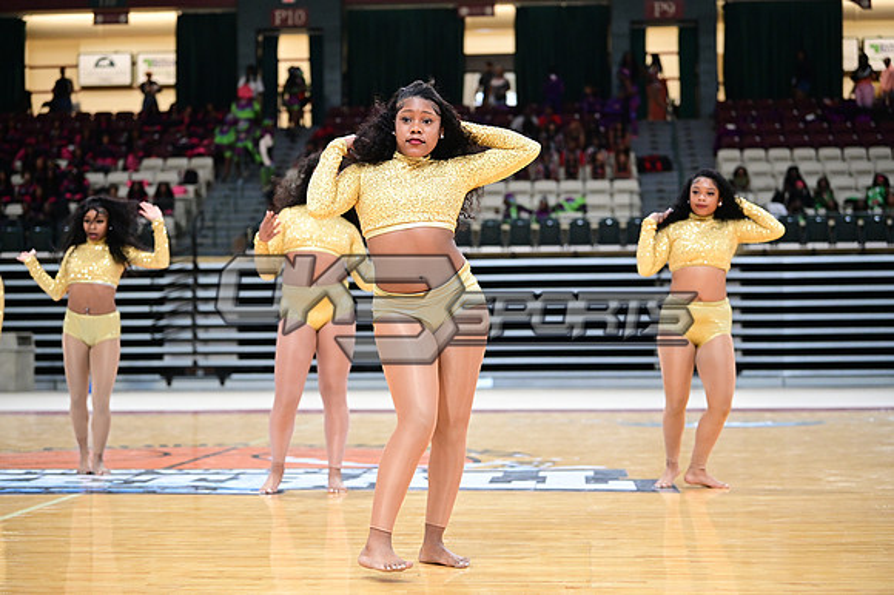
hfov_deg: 28.9
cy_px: 298
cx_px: 447
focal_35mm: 70
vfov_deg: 19.4
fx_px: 1737
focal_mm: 70
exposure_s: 1/1000
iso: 6400
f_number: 3.2
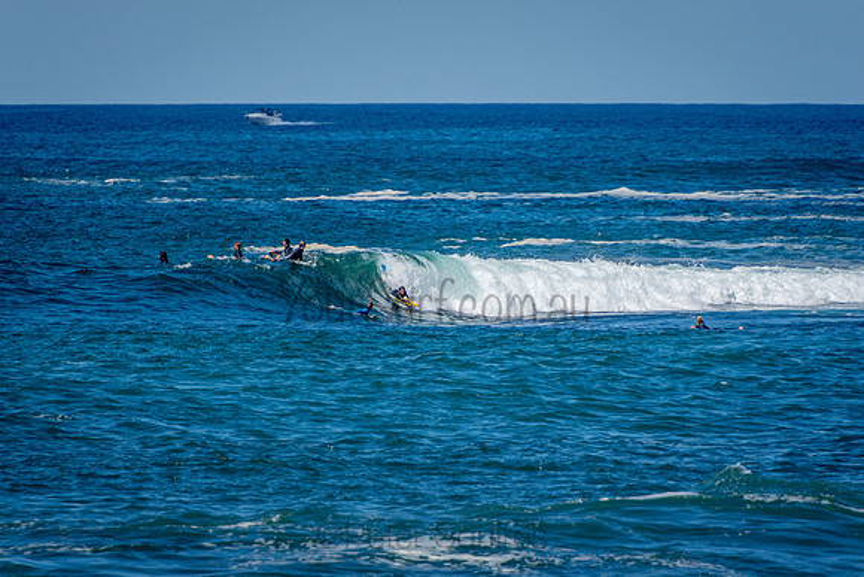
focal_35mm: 614
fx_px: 14750
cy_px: 288
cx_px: 432
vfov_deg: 2.2
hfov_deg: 3.4
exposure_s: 1/2000
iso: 360
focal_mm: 400
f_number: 5.6
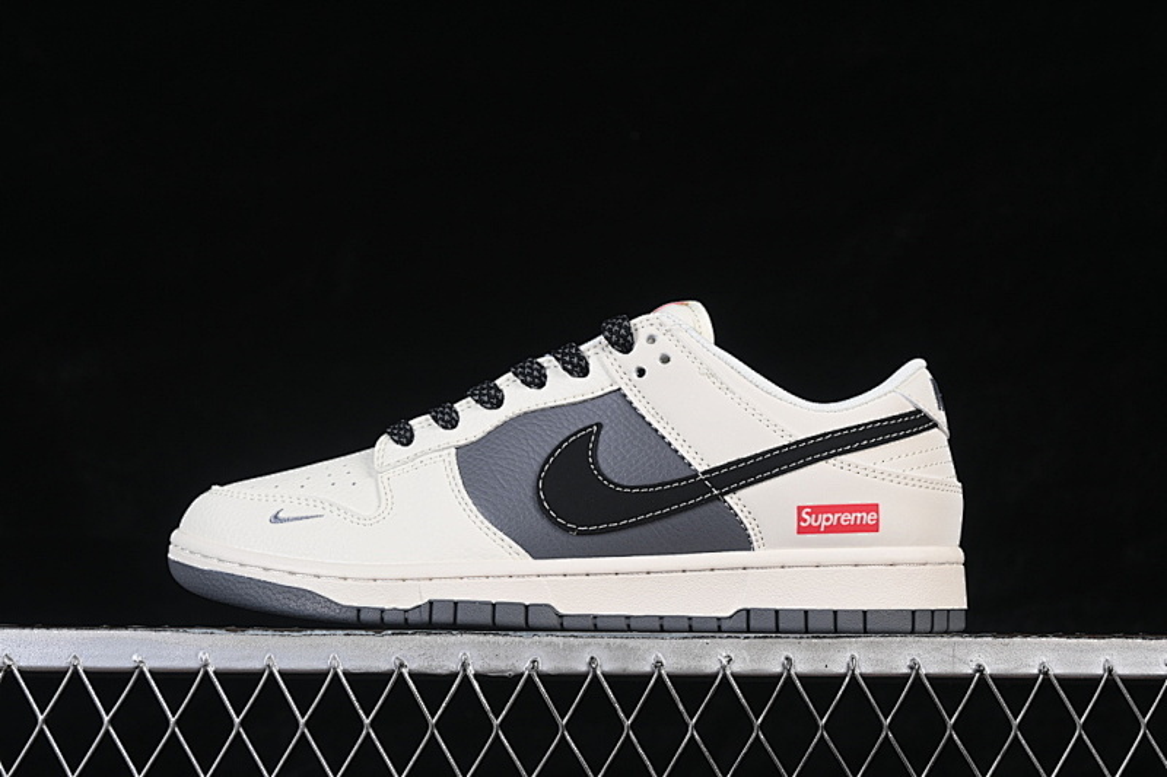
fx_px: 2431
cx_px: 584
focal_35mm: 75
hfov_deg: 27.0
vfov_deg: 18.2
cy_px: 388
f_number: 8
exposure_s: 1/80
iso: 160
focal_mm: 50
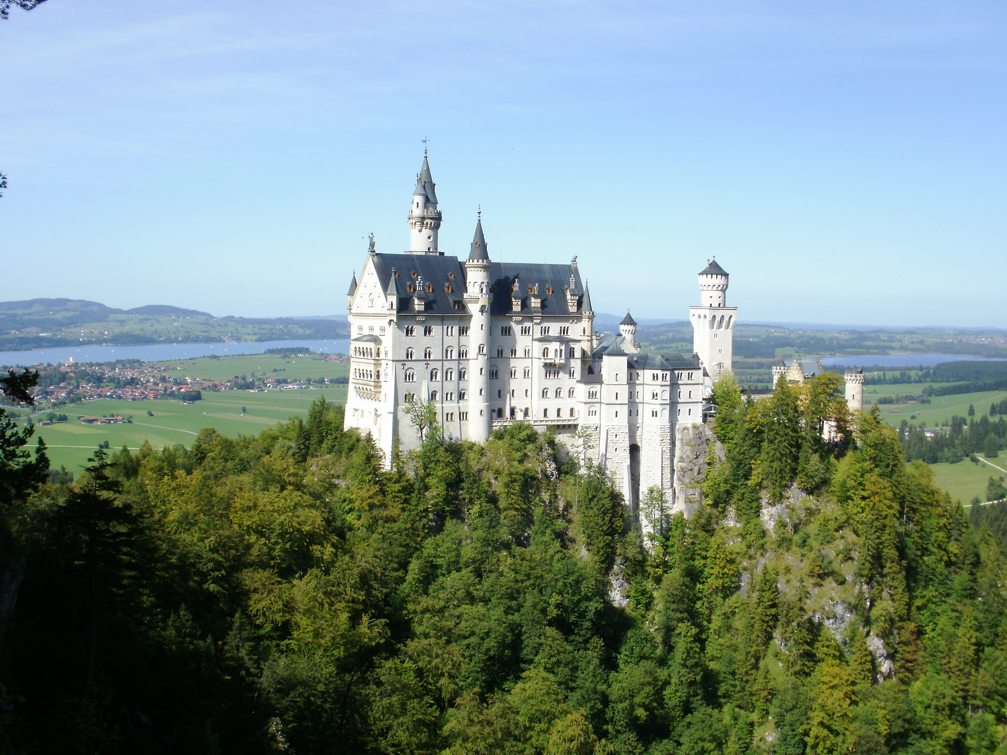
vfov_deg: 39.7
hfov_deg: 51.4
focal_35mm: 36
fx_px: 1047
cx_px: 504
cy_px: 378
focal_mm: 6.3
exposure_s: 1/320
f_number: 5.6
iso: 100
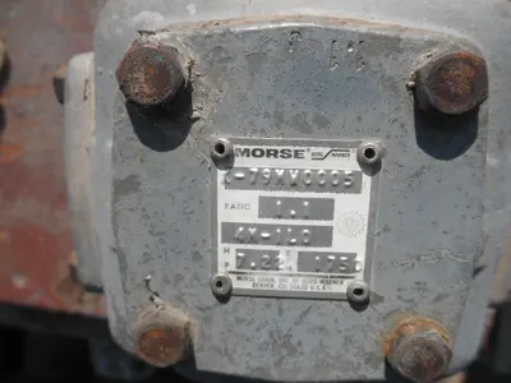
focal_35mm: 28
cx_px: 256
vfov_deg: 49.7
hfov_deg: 63.4
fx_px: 413
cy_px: 192
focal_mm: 5
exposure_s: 1/160
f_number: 8.5
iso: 64
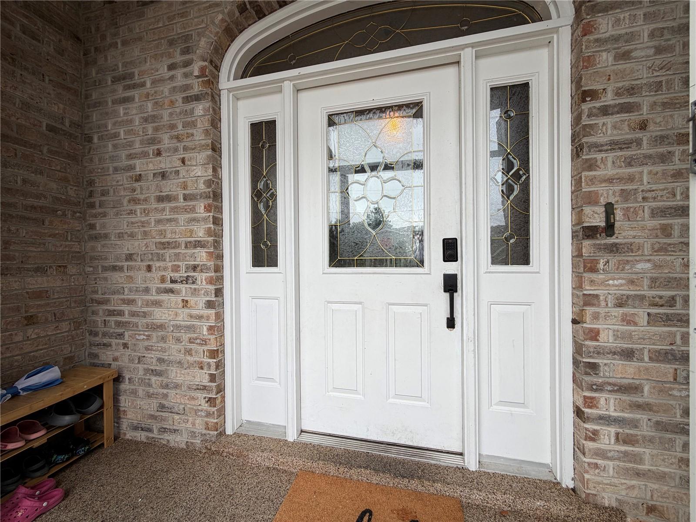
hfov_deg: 102.1
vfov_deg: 85.7
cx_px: 348
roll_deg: +0.8
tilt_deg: -0.4
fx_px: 281
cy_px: 261
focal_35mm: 14
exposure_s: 1/148
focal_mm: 2.22
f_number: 2.2
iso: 40
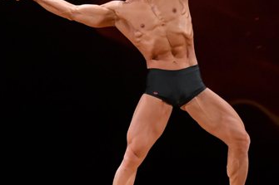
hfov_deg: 4.1
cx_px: 169
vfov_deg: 2.7
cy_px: 66
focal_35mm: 502
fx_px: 3888
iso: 3200
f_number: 5.6
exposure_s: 1/400
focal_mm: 145
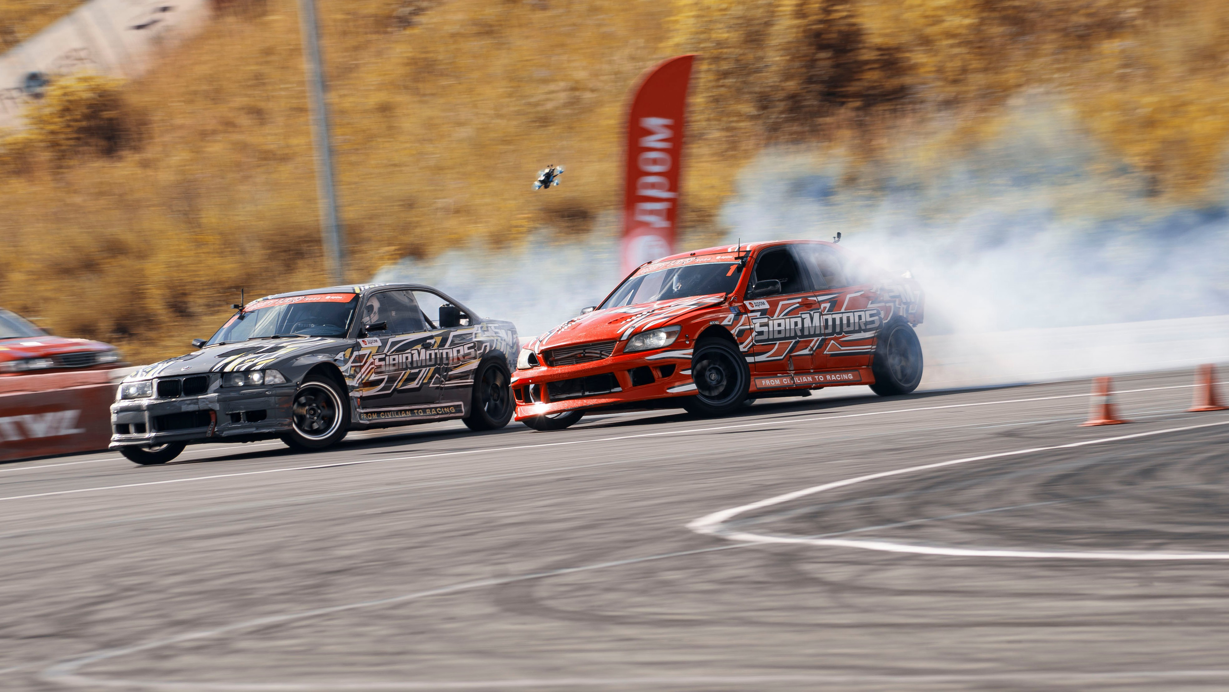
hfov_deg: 6.9
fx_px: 10240
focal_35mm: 314
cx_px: 614
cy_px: 346
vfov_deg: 3.9
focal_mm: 200
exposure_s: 1/125
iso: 100
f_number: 10
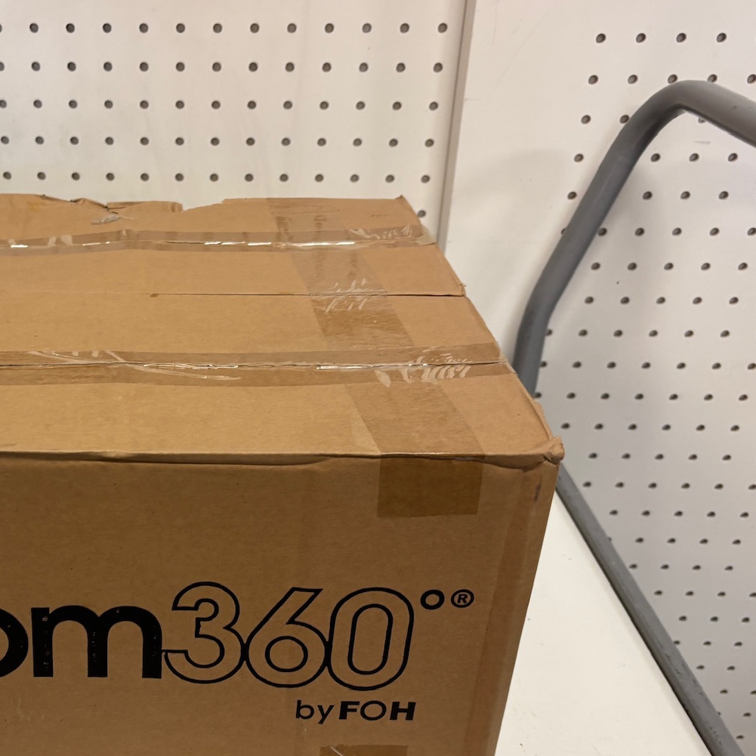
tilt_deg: -29.7
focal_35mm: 47
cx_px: 131
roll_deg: +0.8
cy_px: 509
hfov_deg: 34.7
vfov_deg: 35.7
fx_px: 1161
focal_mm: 5.96
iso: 100
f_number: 1.6
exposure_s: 1/50
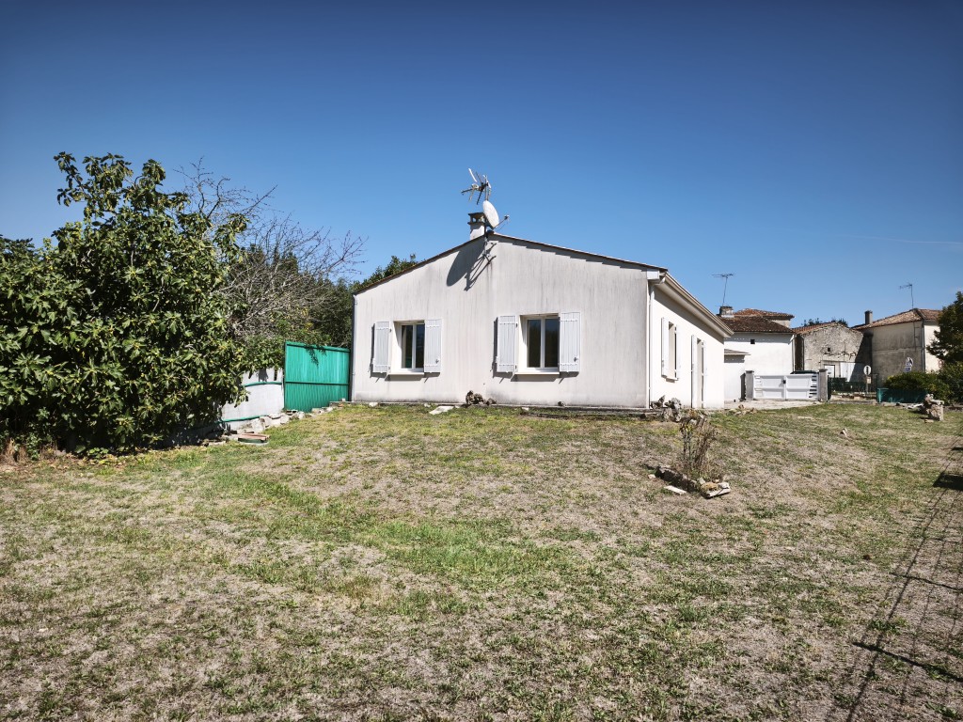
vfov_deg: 58.9
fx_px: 640
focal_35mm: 23
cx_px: 482
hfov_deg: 73.9
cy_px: 361
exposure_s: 1/809
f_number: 1.62
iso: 50
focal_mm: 6.45
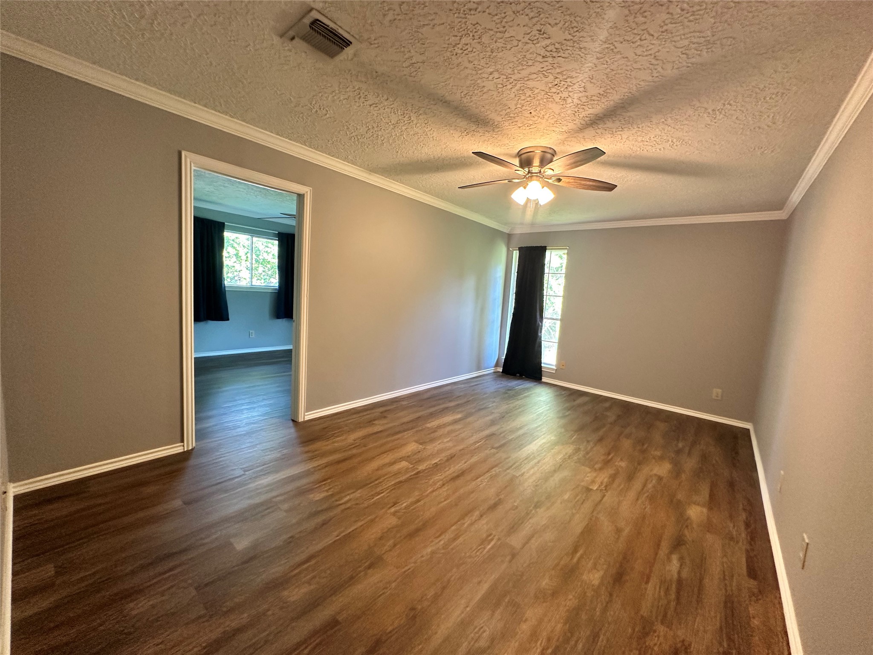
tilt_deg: -5.5
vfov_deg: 85.7
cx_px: 436
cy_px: 328
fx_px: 353
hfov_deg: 102.1
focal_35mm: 14
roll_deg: -3.8
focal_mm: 2.22
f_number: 2.2
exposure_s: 1/60
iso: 320
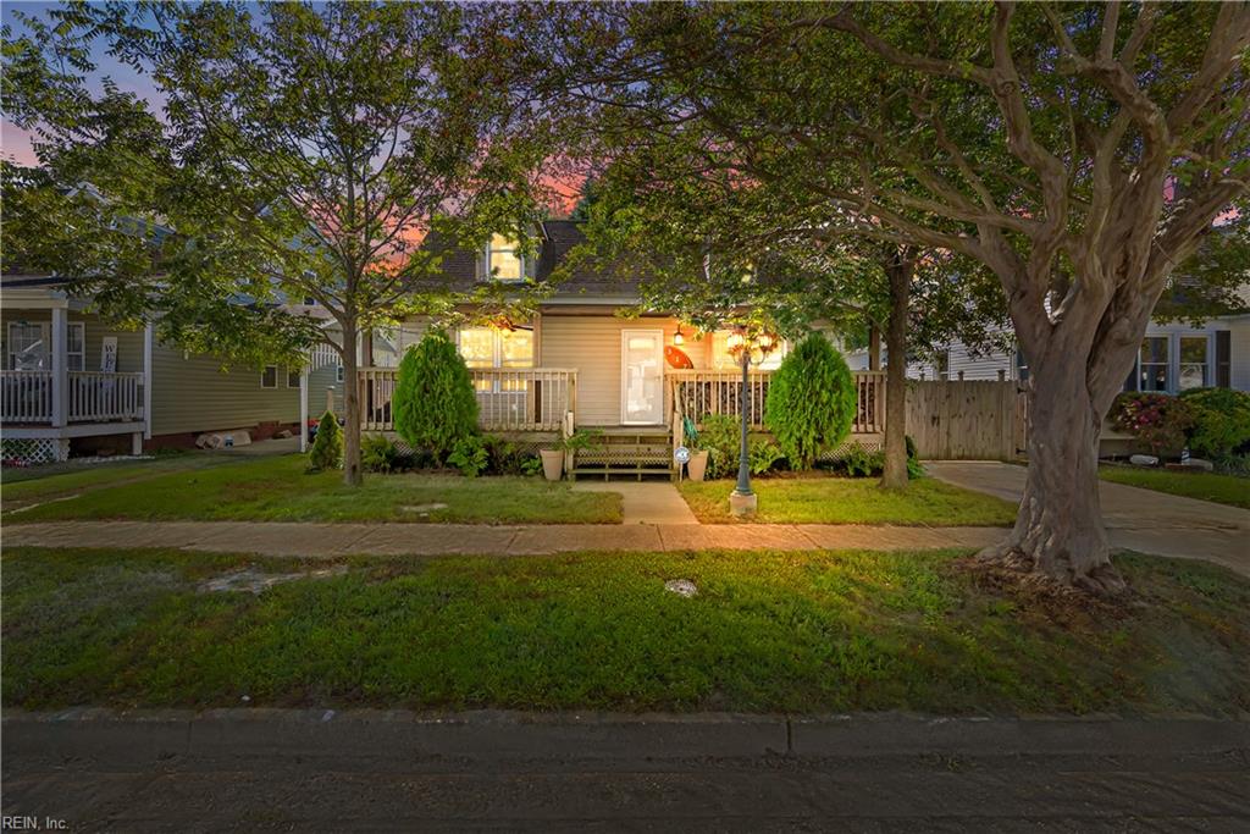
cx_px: 625
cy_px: 417
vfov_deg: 73.8
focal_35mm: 16
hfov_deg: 96.7
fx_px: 556
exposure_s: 1/250
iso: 1000
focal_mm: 16
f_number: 7.1
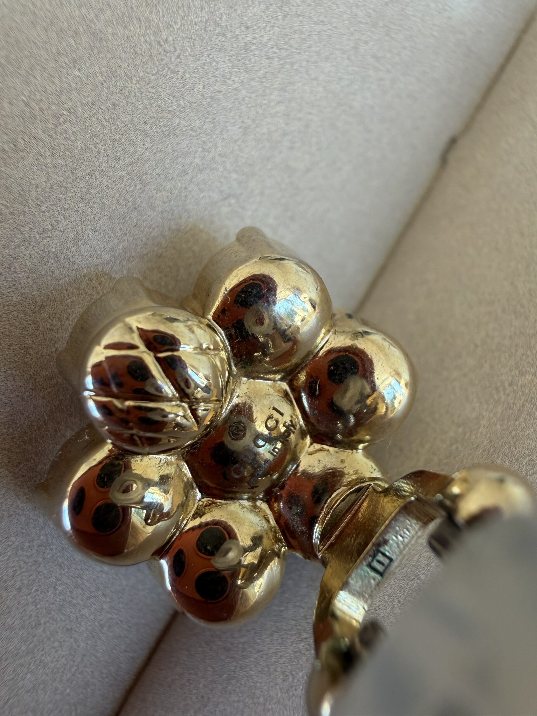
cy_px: 358
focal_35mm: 24
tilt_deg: -66.9
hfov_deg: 56.8
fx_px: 496
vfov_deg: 71.6
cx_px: 268
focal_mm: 2.22
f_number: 2.2
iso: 160
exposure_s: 1/121
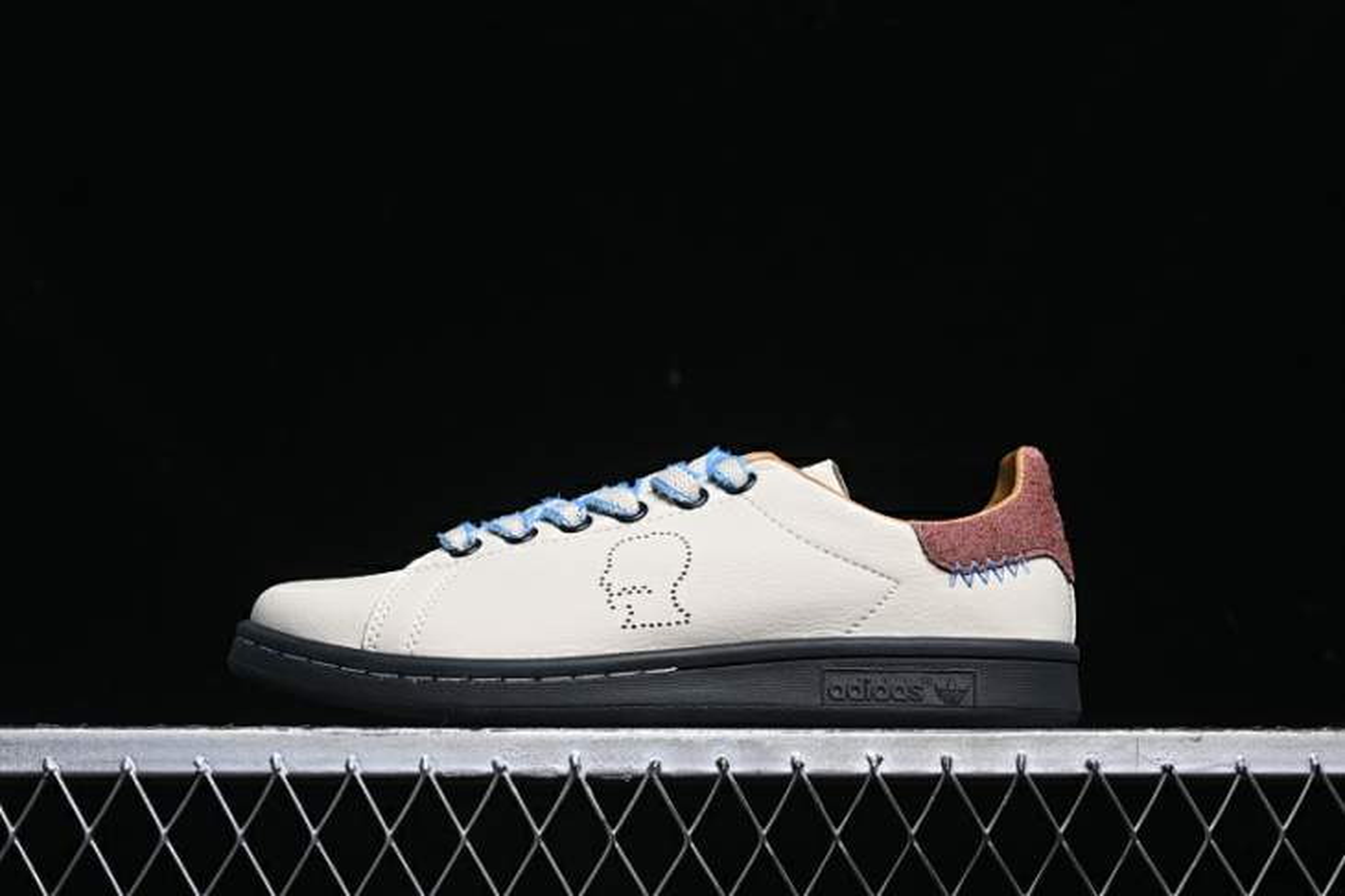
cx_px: 672
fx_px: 2801
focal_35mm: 75
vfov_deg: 18.2
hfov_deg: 27.0
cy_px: 448
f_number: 6.3
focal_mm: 50
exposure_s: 1/60
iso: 160
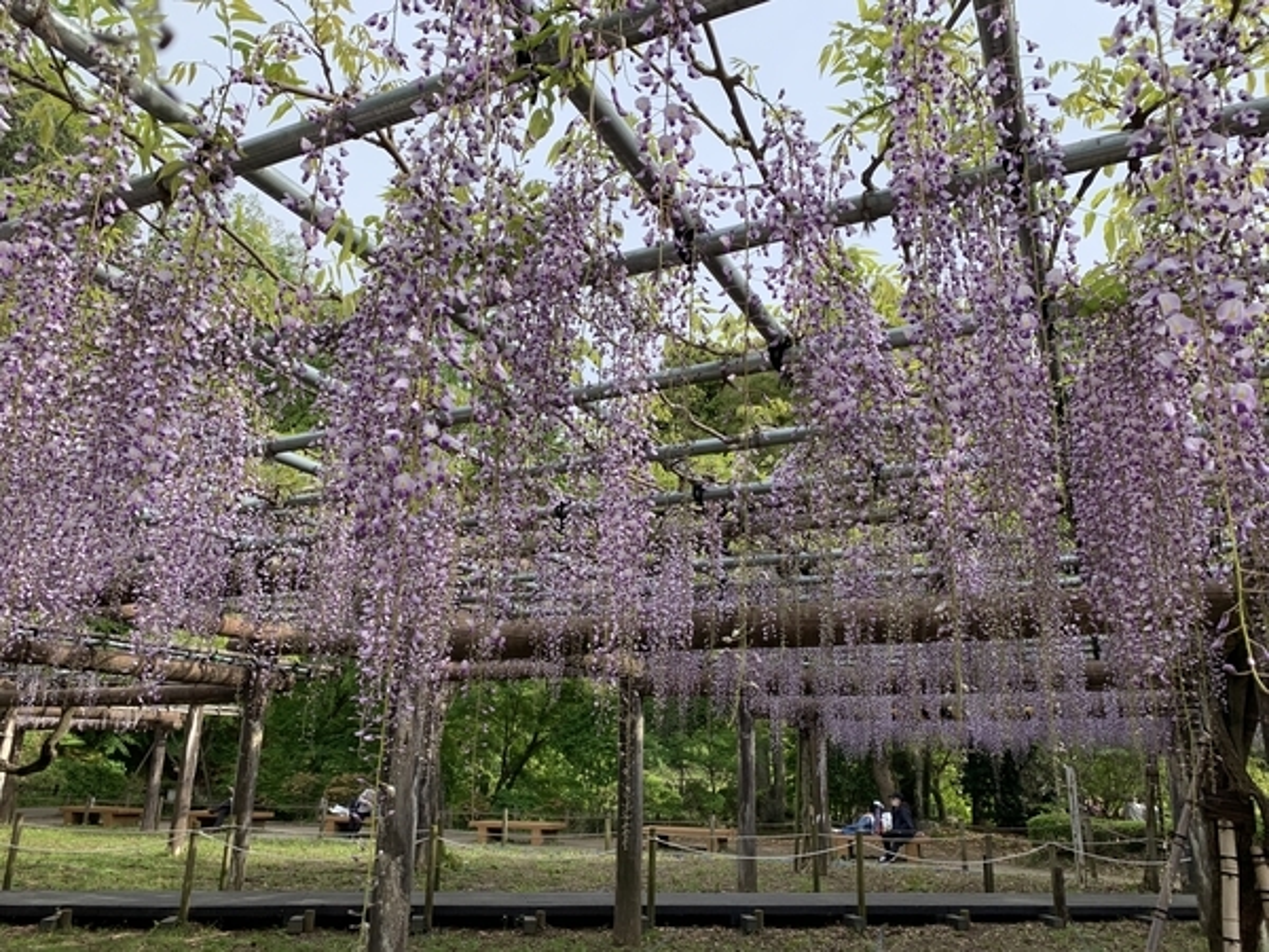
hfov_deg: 67.3
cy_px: 476
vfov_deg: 53.1
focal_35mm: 26
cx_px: 634
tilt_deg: +17.1
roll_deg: -1.4
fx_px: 953
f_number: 1.8
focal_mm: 4.25
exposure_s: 1/829
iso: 25
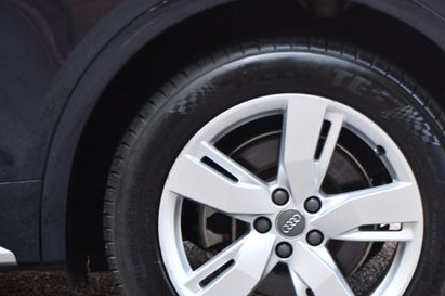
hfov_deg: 9.0
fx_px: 2827
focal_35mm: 229
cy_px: 189
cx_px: 284
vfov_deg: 6.0
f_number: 4.8
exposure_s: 1/125
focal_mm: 98
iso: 1000
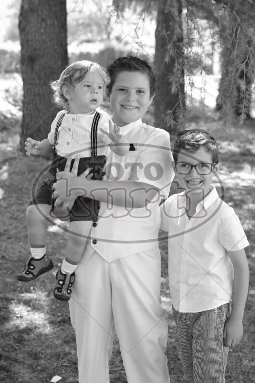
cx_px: 128
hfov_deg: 18.2
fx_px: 797
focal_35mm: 75
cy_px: 193
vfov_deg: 27.0
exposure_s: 1/160
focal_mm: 74
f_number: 5.6
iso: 640
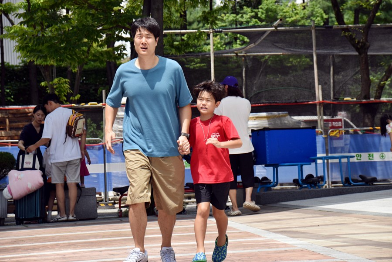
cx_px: 196
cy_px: 131
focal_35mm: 158
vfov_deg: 8.7
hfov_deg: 13.0
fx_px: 1715
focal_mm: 105
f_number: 9
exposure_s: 1/320
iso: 200
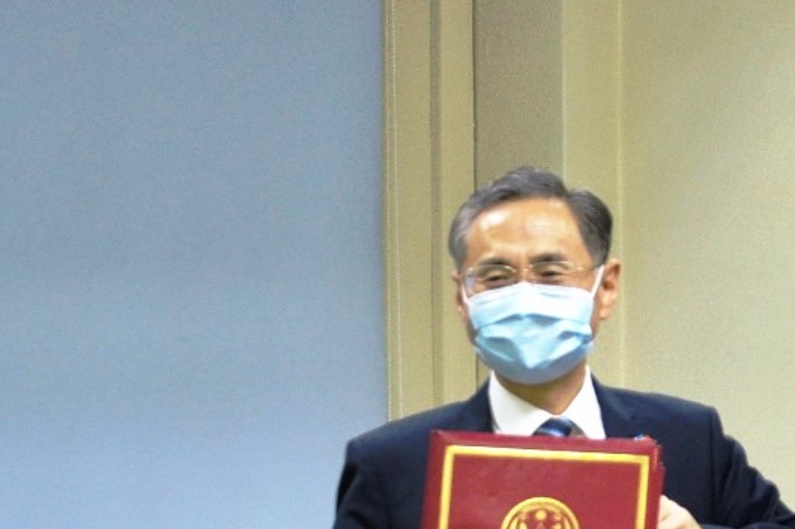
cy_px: 439
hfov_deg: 28.5
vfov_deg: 19.7
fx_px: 1501
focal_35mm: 68
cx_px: 714
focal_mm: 24
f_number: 3.8
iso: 800
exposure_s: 1/50
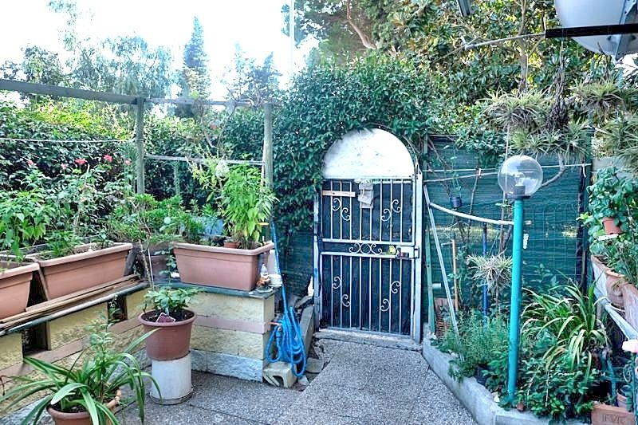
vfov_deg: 47.9
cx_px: 319
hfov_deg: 67.4
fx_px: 478
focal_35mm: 27
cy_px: 212
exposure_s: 1/160
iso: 250
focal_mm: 18
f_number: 3.6
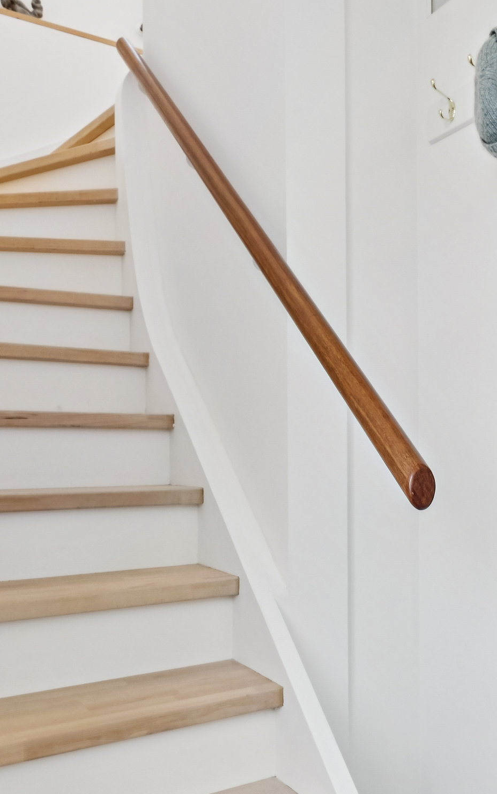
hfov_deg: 37.0
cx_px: 400
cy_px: 479
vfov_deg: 57.6
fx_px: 715
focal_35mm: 33
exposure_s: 1/15
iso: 800
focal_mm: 10.5
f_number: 8
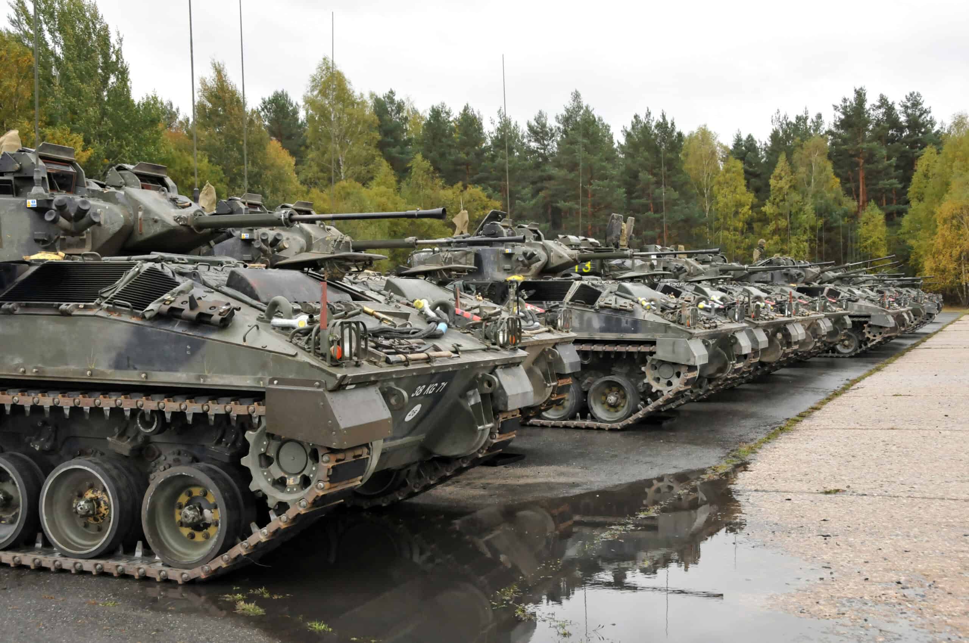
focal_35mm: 40
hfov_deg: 48.0
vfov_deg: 32.9
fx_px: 1089
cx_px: 484
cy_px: 322
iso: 1000
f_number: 7.1
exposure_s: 1/250
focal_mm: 27
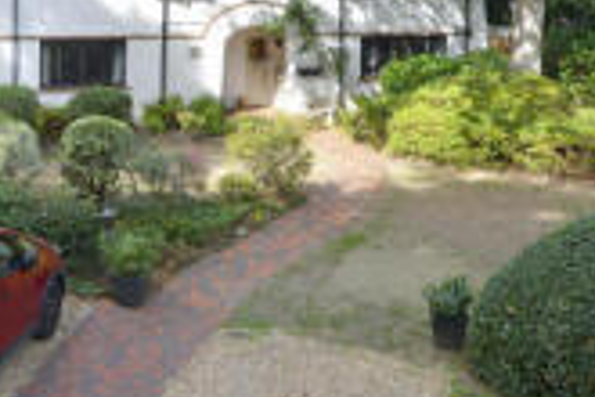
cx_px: 69
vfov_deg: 24.9
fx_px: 859
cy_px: 13
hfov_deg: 36.1
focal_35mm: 52
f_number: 10
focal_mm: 18
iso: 400
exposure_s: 1/160
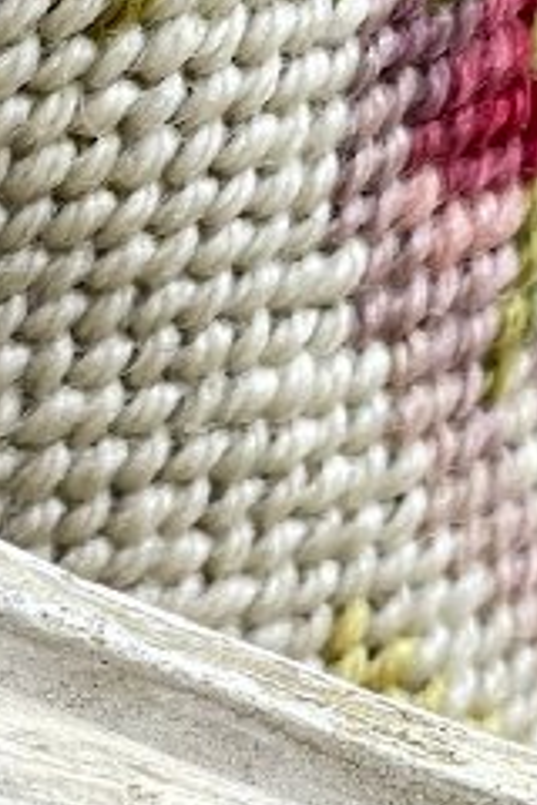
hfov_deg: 4.9
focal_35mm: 270
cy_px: 1171
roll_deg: -4.5
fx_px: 6041
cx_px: -816
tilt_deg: -21.7
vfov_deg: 7.5
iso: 40
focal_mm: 6
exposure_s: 1/99
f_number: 2
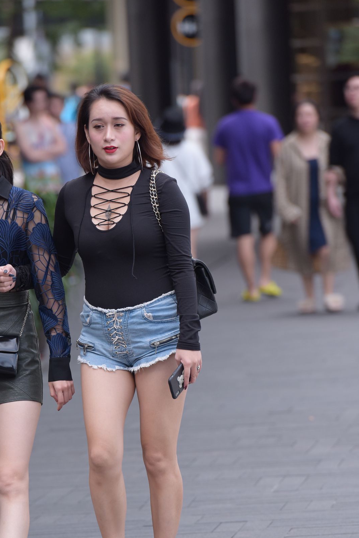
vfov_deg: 6.8
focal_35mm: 304
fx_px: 4543
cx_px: 115
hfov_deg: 4.5
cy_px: 385
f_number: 4
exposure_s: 1/800
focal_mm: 200
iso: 450
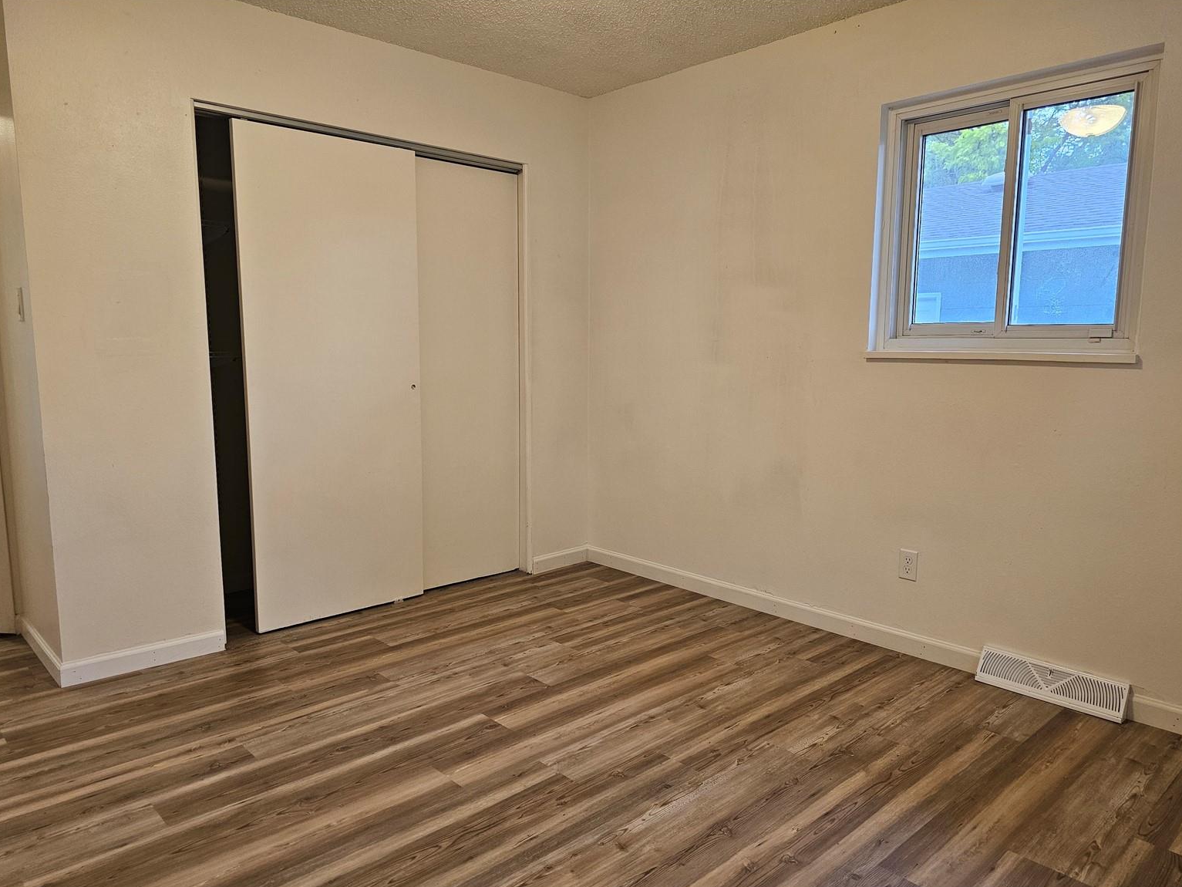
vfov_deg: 56.8
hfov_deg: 71.6
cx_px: 600
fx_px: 820
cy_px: 460
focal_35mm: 24
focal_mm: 6.3
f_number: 1.7
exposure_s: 1/120
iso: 250
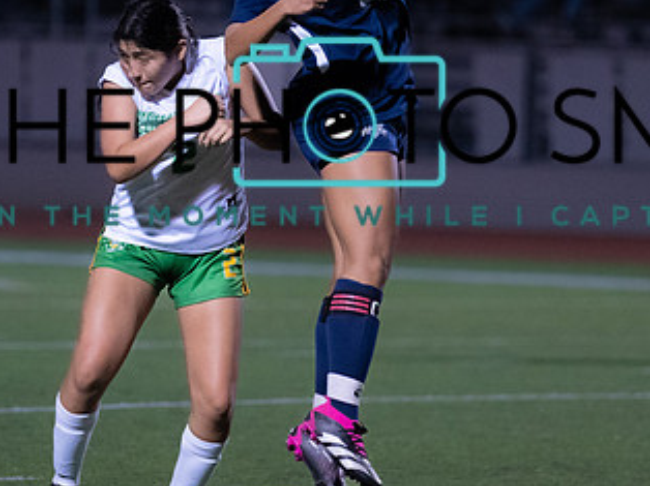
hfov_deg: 4.0
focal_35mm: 497
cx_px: 316
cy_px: 156
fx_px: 9325
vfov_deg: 3.0
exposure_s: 1/1000
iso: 4000
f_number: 2.8
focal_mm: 180
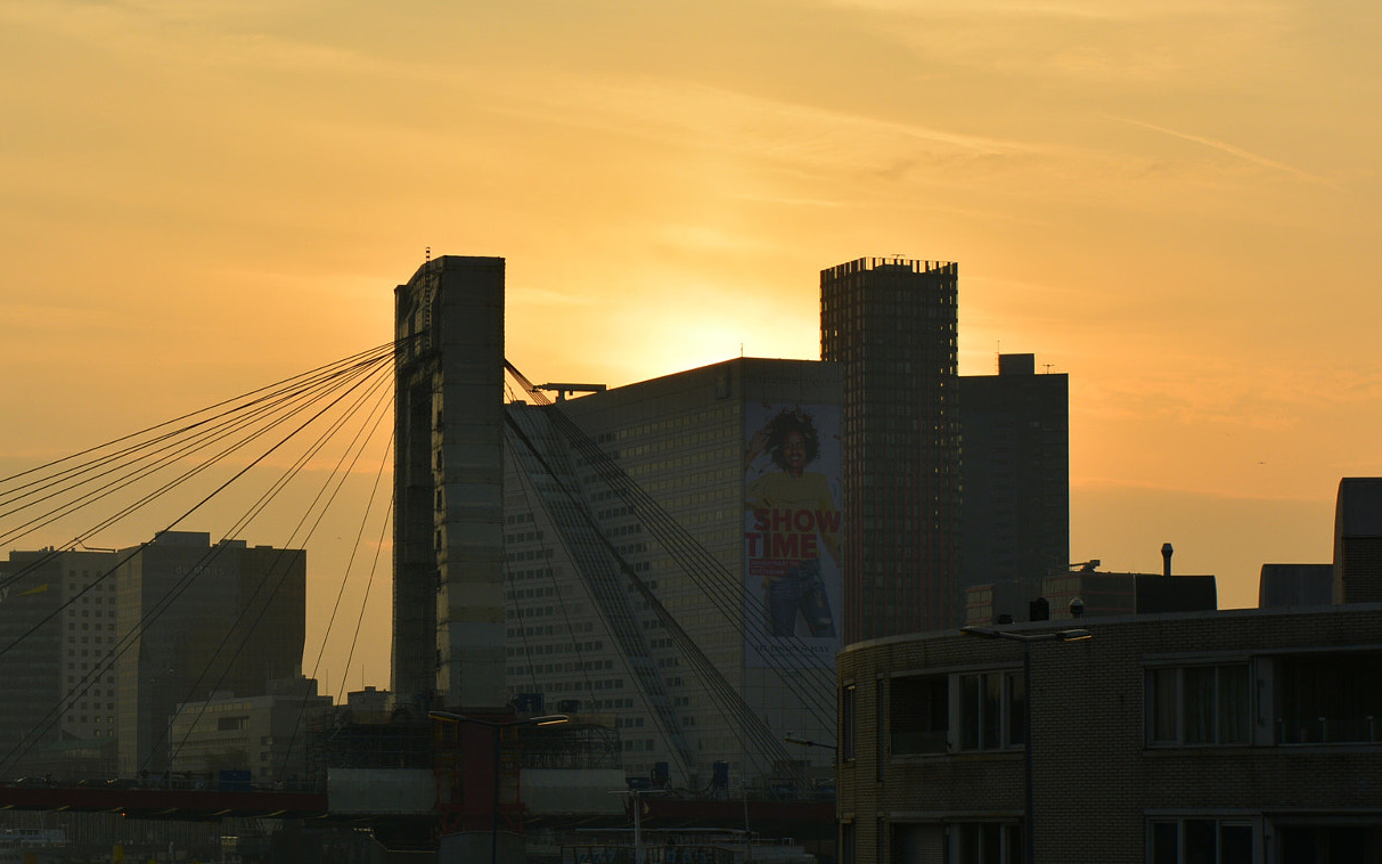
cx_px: 670
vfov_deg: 11.8
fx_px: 4168
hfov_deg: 18.8
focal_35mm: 111
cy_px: 508
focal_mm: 55
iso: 100
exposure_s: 1/400
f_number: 10
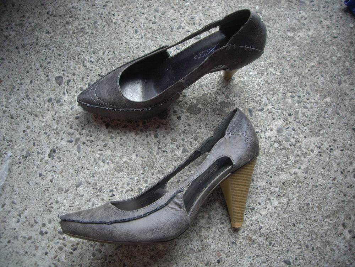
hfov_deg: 49.0
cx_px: 178
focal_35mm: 38
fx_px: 390
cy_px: 134
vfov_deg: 37.7
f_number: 2.7
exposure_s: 1/60
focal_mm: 6.2
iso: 64
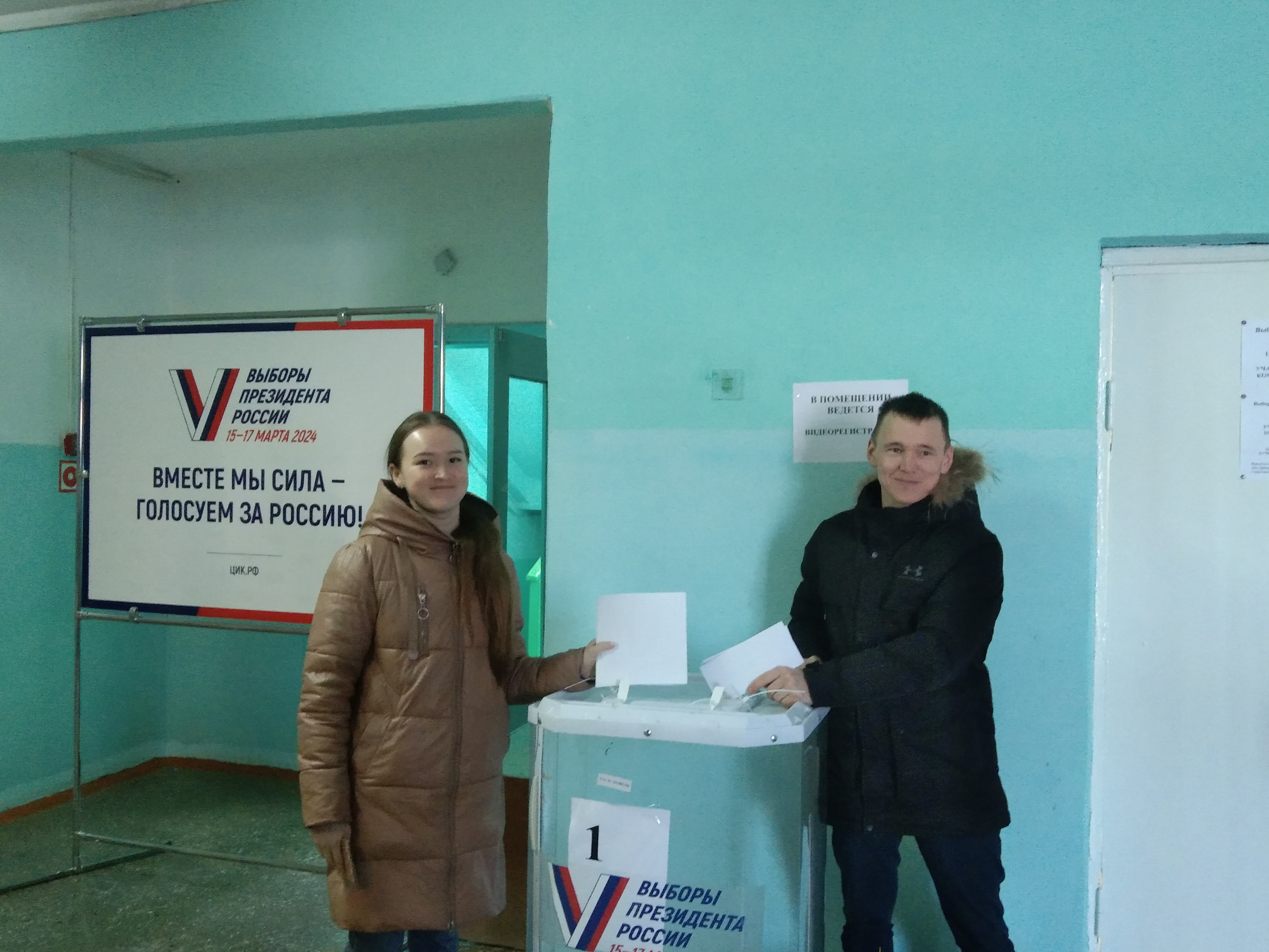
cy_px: 476
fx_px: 1430
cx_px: 634
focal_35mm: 39
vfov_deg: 36.8
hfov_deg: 47.9
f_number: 2.2
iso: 468
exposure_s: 1/25
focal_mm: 4.72
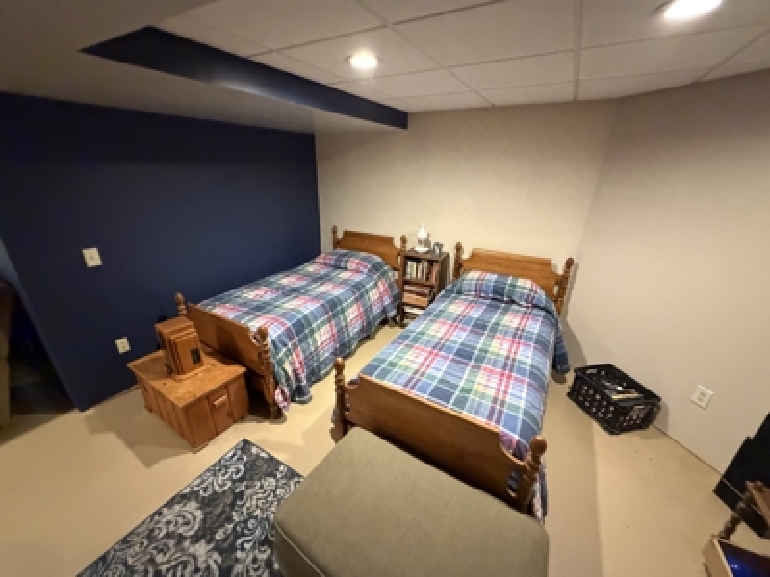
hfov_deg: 102.1
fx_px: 311
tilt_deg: -20.6
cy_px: 288
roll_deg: -1.7
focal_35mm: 14
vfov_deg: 85.7
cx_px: 385
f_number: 2.2
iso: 1250
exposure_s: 1/60
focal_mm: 2.22
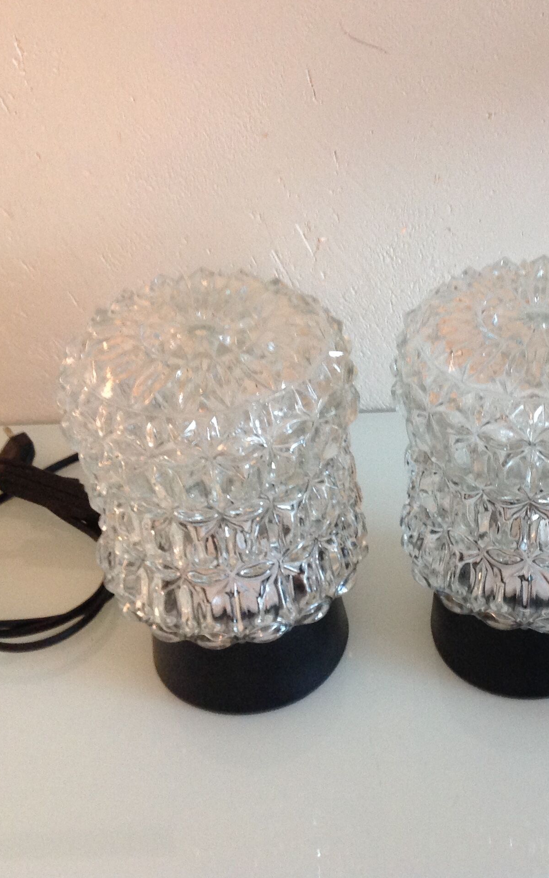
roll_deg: +1.2
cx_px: 421
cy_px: 438
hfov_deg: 25.5
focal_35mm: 50
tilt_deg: -37.1
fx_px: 1197
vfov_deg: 40.3
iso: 200
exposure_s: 1/17
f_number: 2.4
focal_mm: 4.28
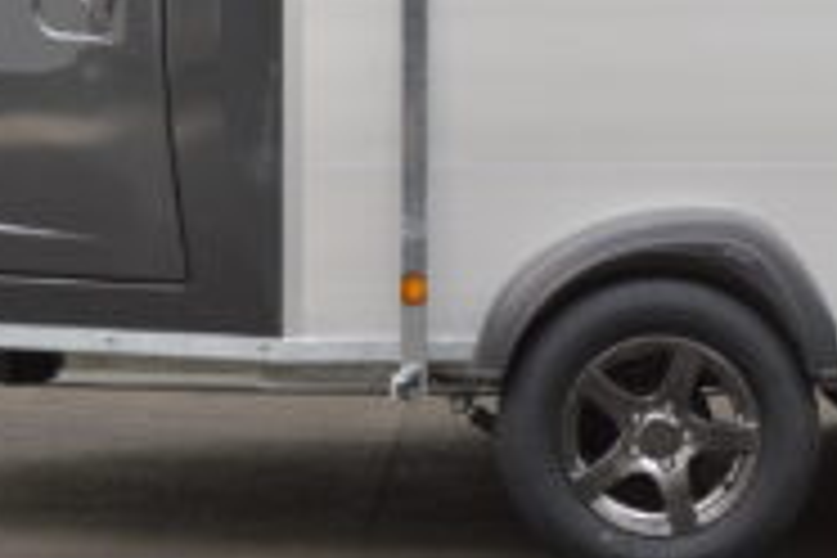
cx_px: 382
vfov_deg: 10.4
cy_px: -56
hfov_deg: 15.7
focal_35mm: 131
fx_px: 3037
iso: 100
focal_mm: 27
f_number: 7.1
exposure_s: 1/3
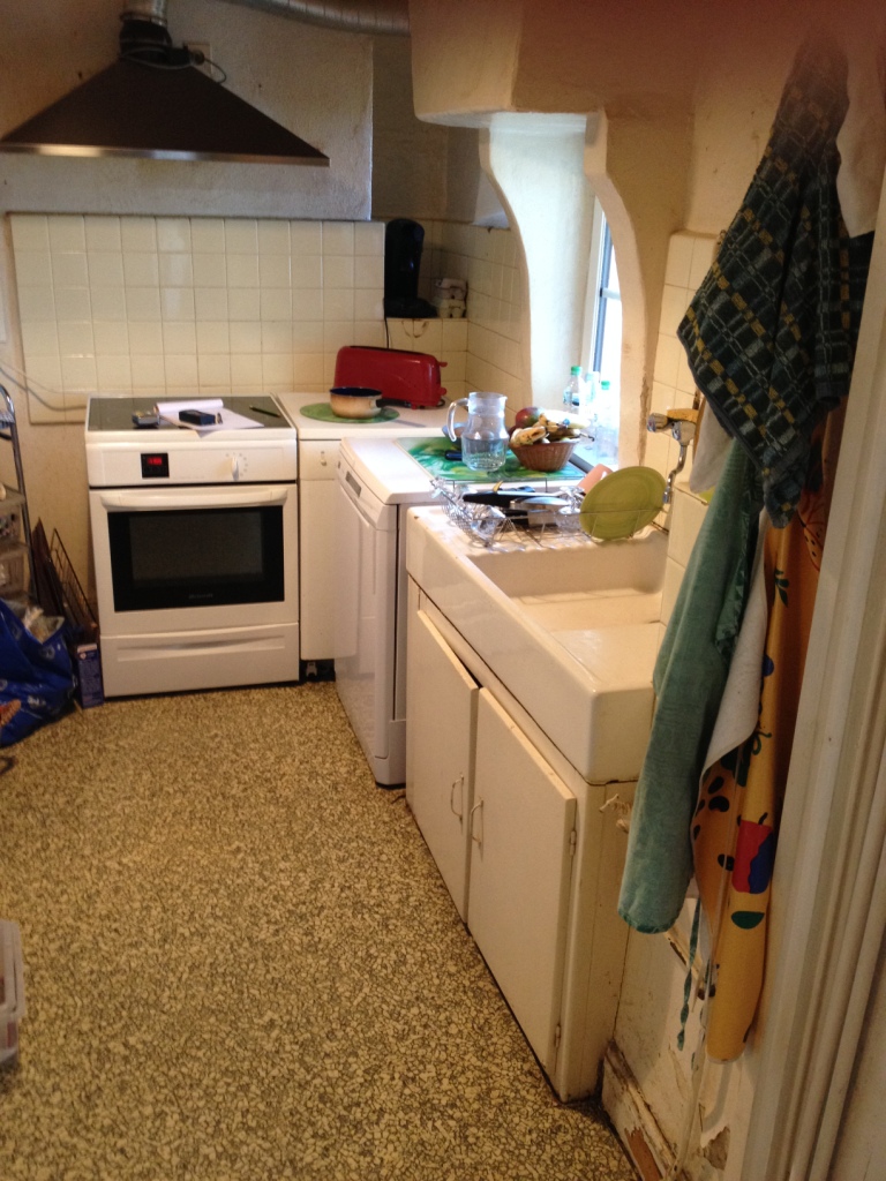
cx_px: 443
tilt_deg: -20.3
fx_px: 1194
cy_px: 590
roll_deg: -2.8
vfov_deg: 52.6
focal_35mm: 35
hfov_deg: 40.7
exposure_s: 1/20
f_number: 2.4
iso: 125
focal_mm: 4.28
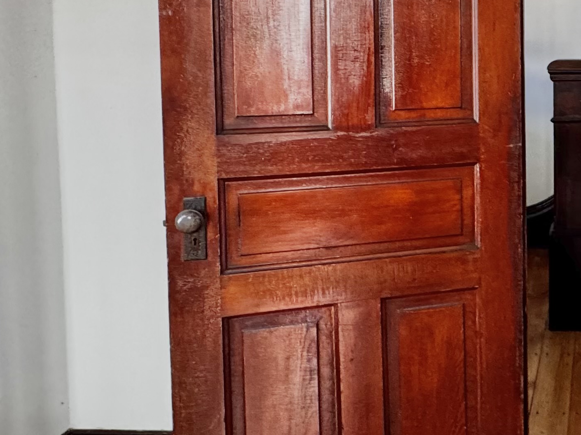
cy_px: 58
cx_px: 589
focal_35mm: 40
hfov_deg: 40.6
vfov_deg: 34.3
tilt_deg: -2.8
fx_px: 671
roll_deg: +0.4
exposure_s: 1/94
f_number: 2.2
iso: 320
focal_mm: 2.22
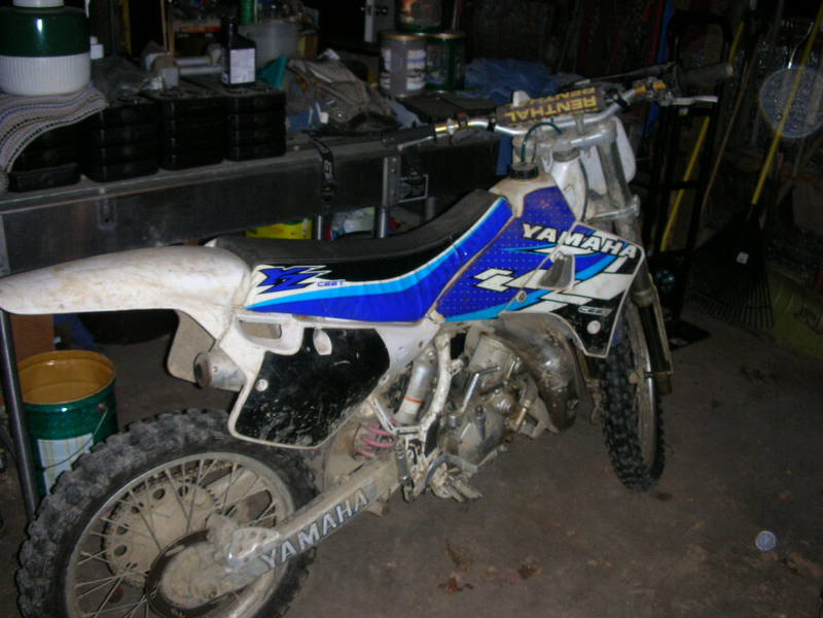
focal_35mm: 35
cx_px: 412
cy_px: 309
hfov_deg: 52.6
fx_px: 832
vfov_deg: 40.7
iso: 113
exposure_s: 1/60.1
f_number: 3
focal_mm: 5.8
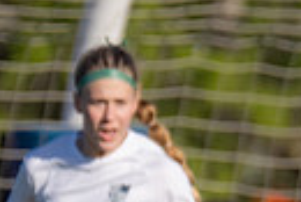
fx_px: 21378
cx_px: 445
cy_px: 458
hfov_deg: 0.8
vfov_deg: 0.5
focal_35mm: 2554
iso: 100
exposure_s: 1/2000
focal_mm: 200
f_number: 2.8
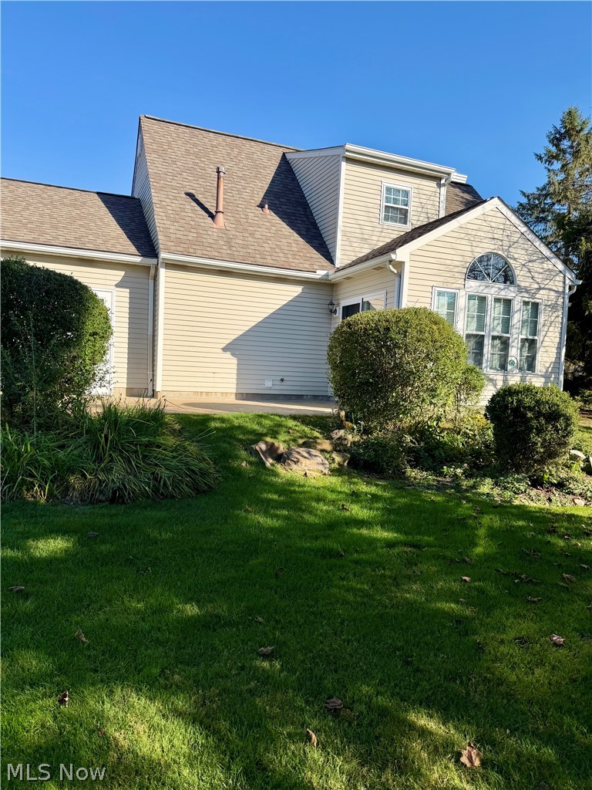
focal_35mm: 24
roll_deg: -3.6
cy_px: 395
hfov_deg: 56.8
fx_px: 547
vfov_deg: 71.6
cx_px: 296
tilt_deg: -3.0
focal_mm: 6.76
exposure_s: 1/2611
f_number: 1.78
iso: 80
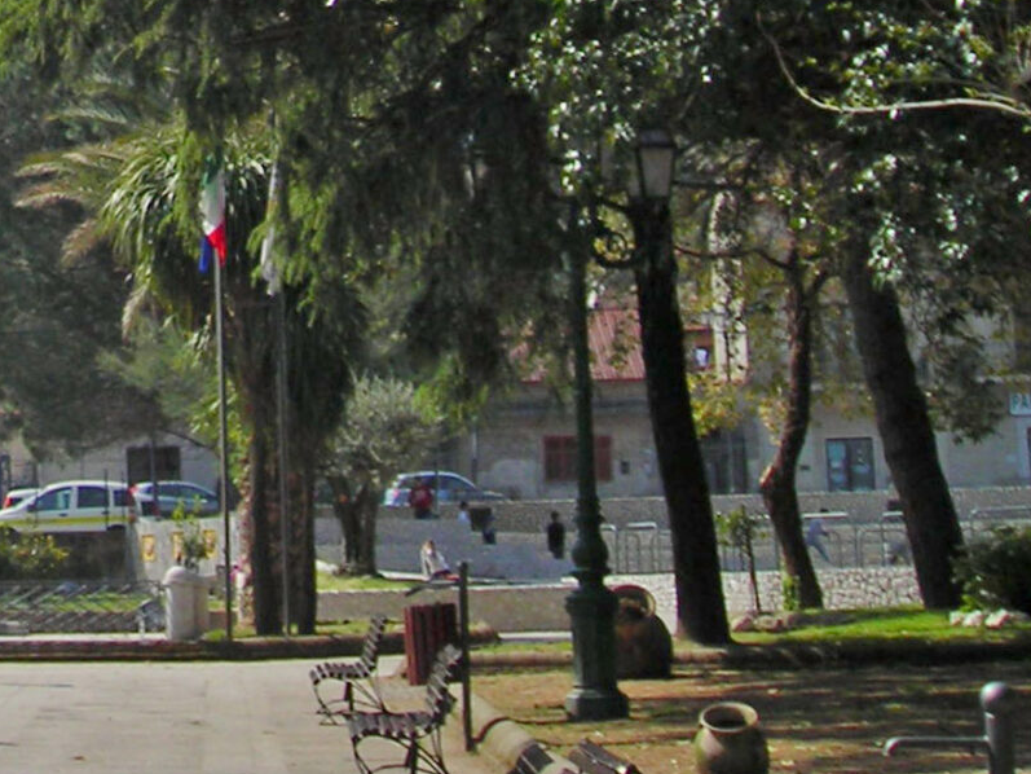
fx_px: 3634
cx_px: -292
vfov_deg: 11.6
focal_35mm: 122
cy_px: -390
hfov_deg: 15.4
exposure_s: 1/218
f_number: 6.4
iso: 50
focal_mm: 6.3
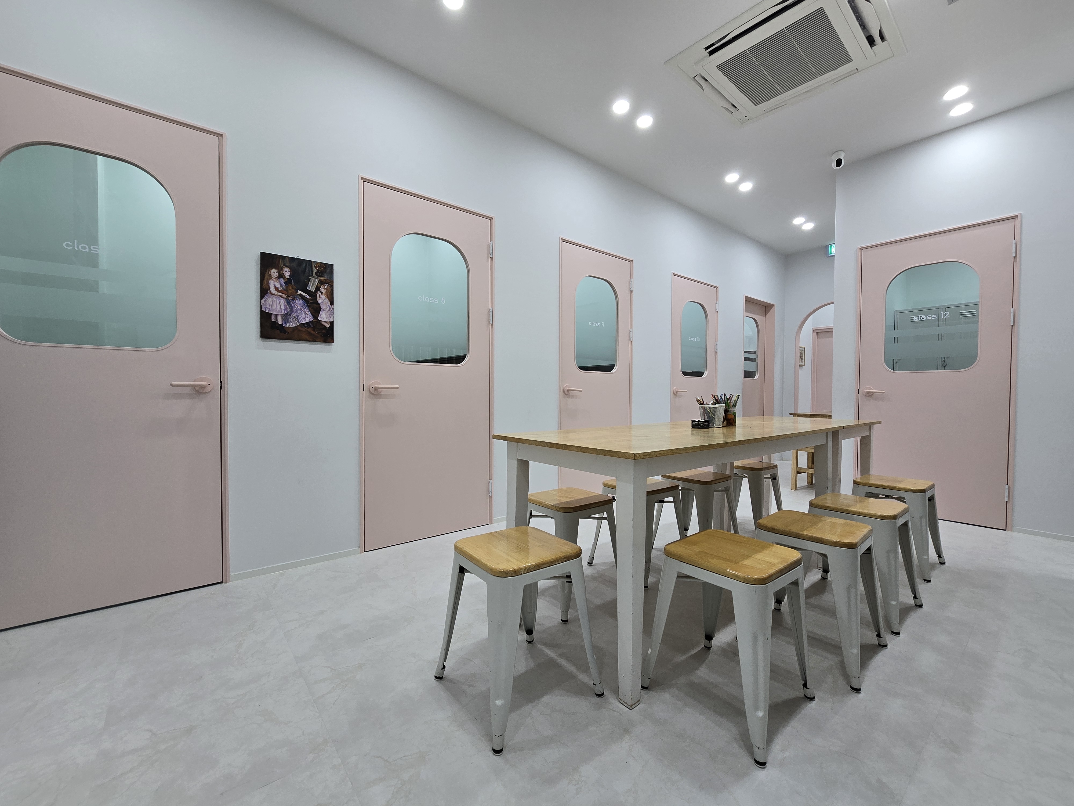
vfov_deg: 89.9
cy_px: 403
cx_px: 537
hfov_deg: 106.2
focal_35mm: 13
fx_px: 403
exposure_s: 1/60
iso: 50
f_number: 2.2
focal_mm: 2.2
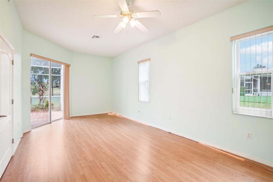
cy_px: 91
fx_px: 114
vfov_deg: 77.3
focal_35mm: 15
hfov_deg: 100.4
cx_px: 136
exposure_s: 1/20
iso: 400
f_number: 8
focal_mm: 10
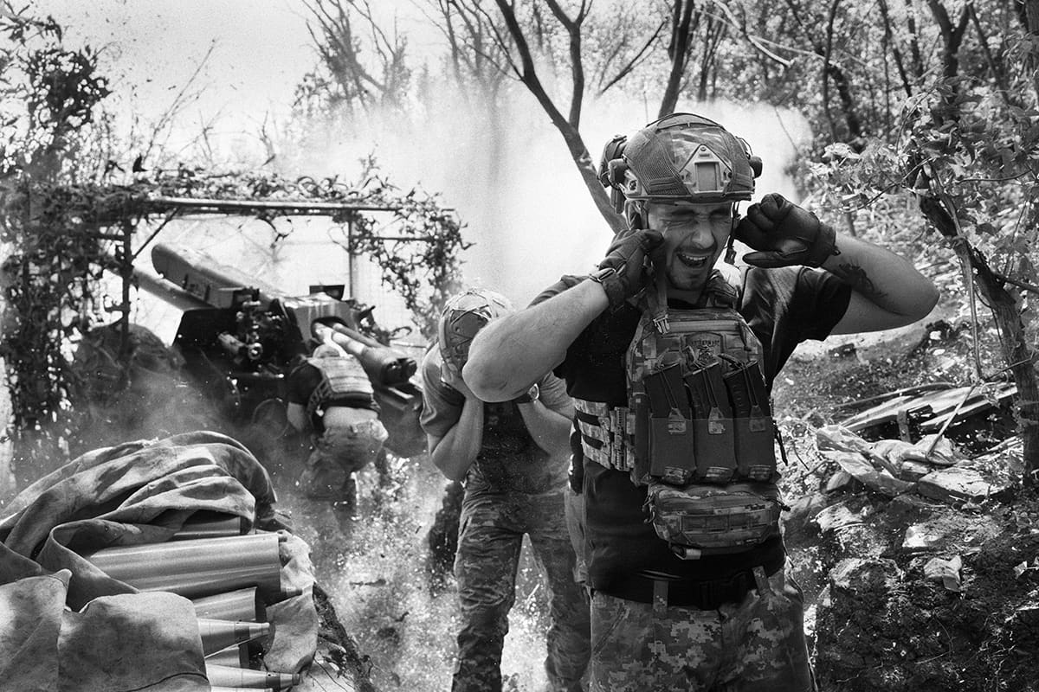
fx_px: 1010
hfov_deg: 54.4
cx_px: 520
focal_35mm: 35
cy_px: 346
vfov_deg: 37.9
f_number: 5
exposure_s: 1/6400
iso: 4000
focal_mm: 35
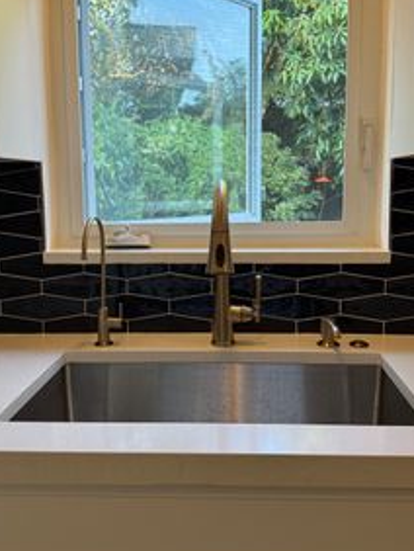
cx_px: 219
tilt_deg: -6.2
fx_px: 541
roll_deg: +0.6
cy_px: 244
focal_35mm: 34
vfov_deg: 53.8
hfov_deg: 41.8
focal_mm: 6.76
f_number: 1.78
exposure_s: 1/82
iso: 200
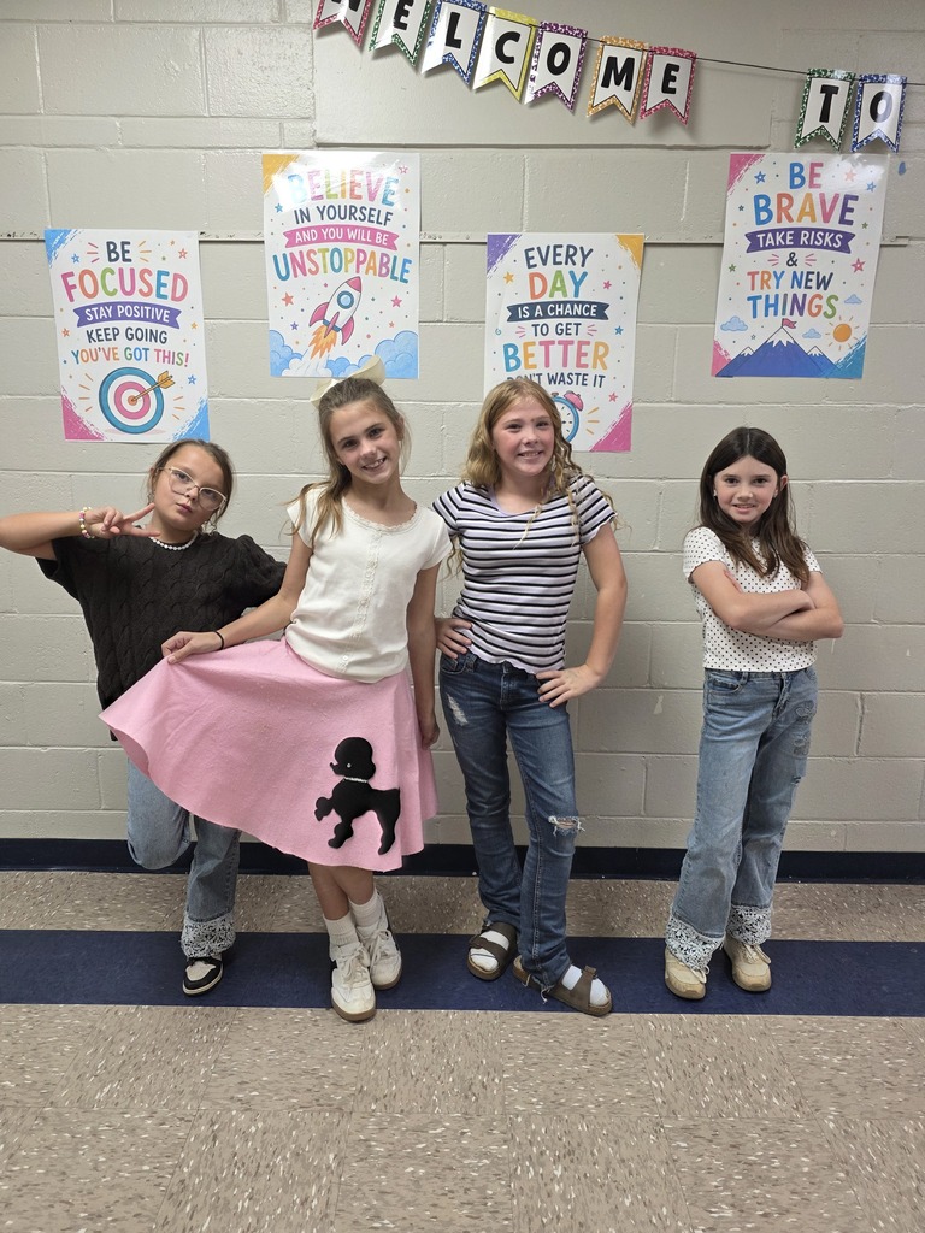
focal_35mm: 23
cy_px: 616
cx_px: 462
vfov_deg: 73.9
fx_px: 819
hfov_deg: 58.9
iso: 250
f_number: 1.7
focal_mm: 6.3
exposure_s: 1/120
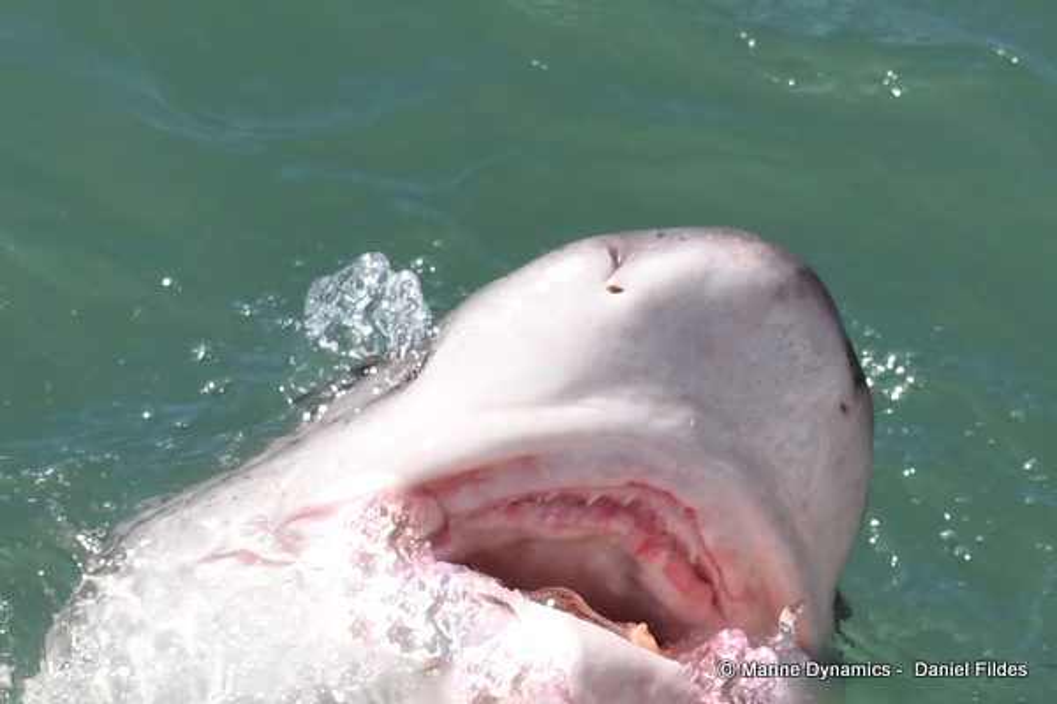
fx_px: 3083
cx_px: 528
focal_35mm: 105
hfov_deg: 19.5
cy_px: 352
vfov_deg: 13.0
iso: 500
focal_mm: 70
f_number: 7.1
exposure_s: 1/2000
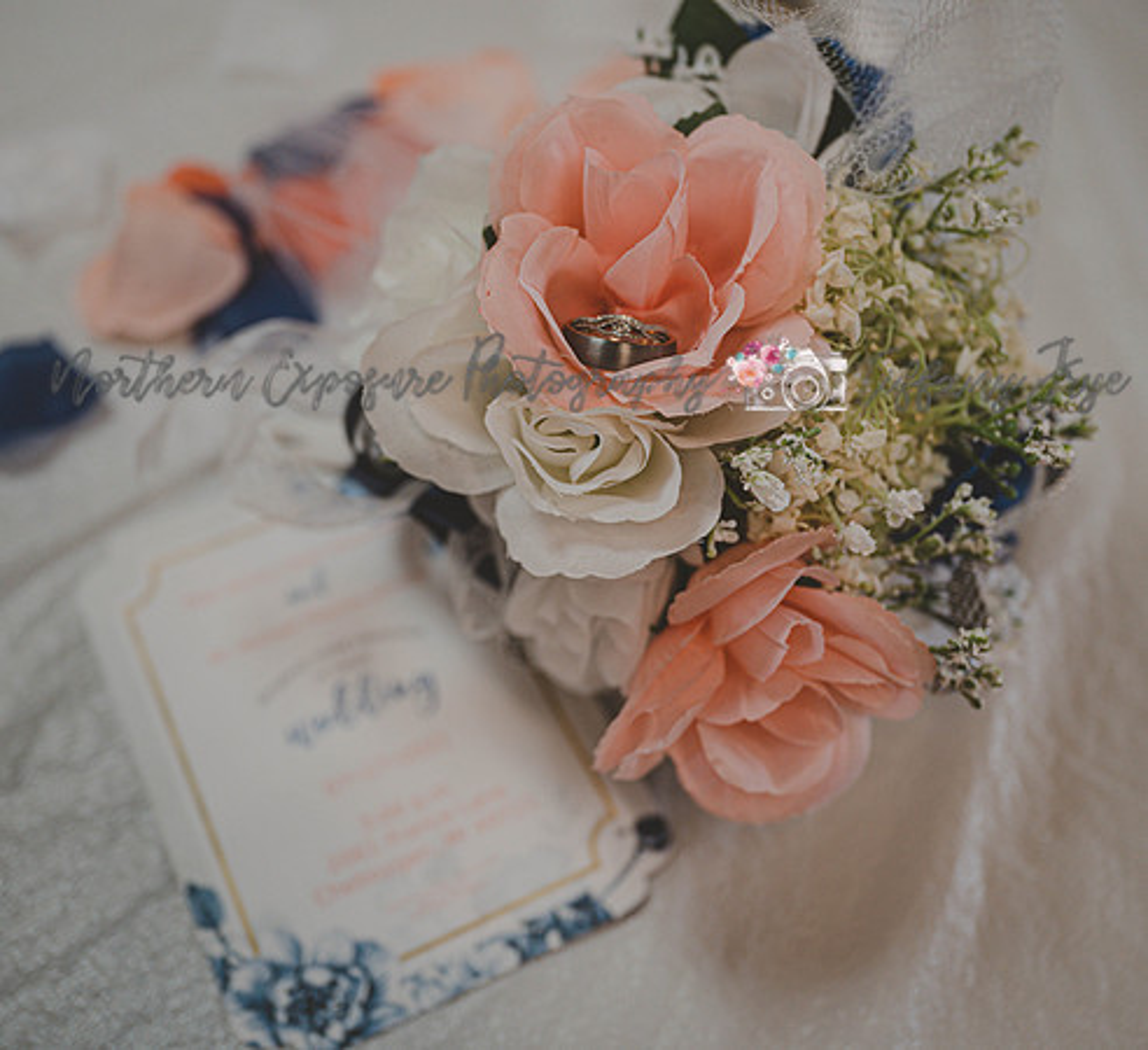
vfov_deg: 35.9
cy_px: 525
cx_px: 574
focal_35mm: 45
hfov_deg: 39.0
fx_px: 1620
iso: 400
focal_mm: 37
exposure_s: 1/250
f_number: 2.8
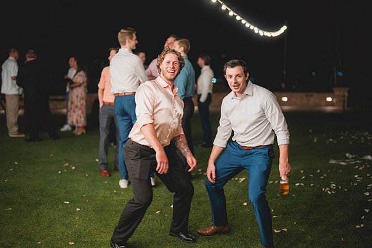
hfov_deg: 39.6
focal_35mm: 50
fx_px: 517
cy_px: 124
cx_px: 186
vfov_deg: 27.0
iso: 1600
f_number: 1.2
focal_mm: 50
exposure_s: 1/200
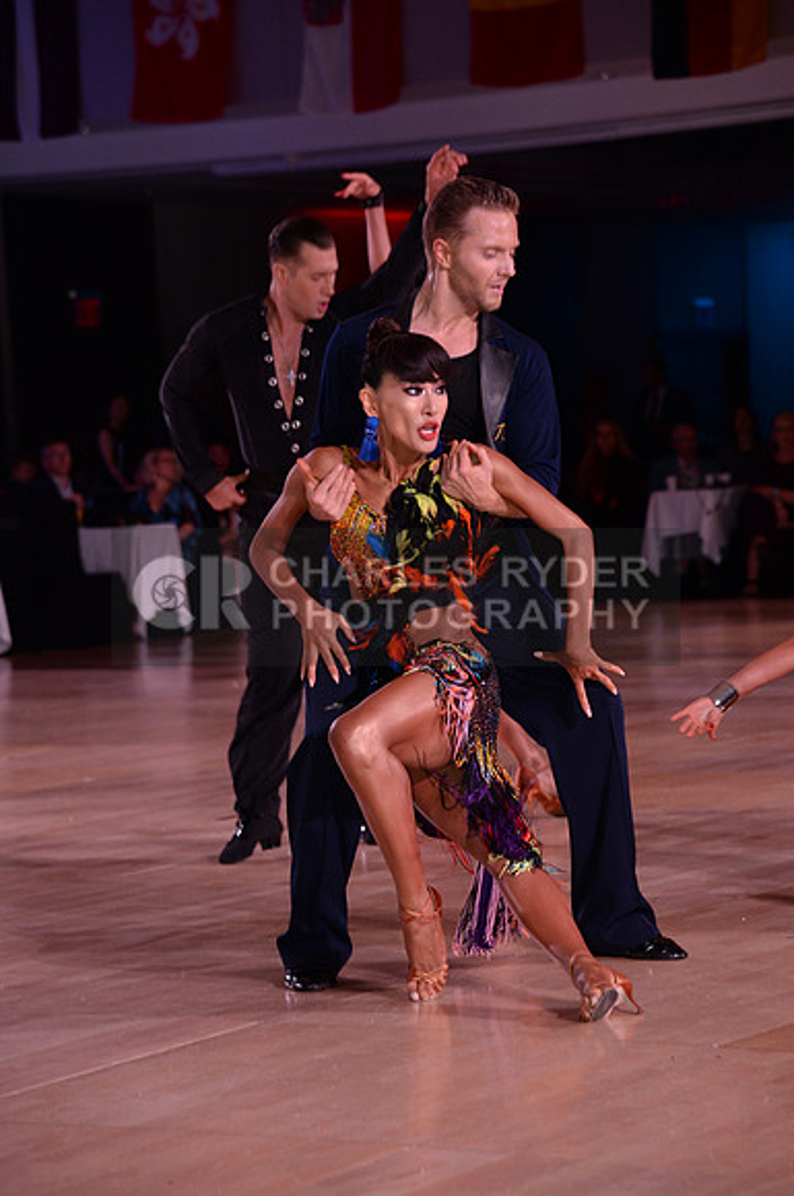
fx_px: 3982
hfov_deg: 11.4
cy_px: 598
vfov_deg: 17.1
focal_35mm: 120
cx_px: 397
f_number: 5.6
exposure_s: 1/250
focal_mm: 120
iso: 2000
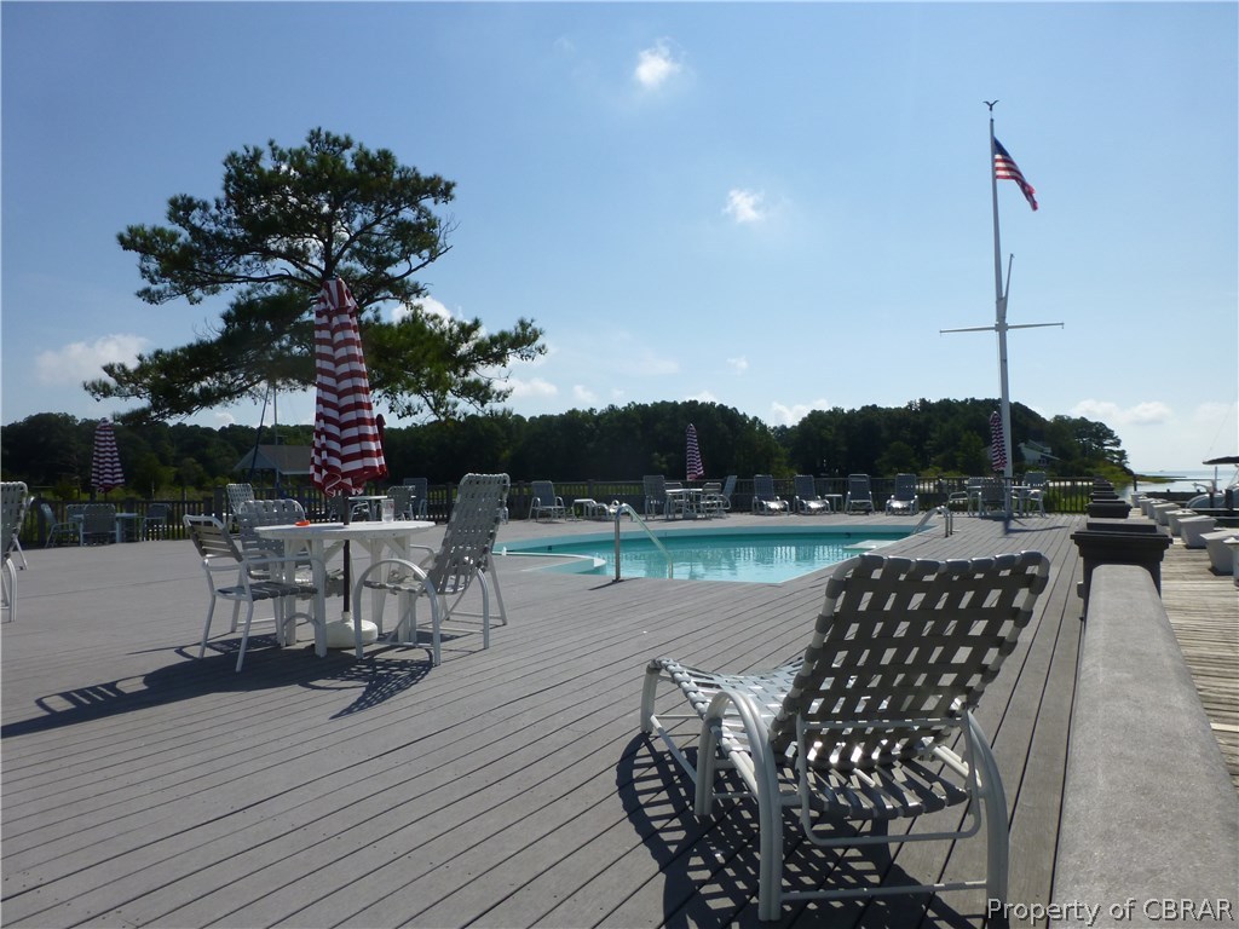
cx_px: 620
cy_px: 464
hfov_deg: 71.6
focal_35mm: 24
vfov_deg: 56.8
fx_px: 859
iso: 100
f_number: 4
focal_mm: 4.3
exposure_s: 1/2000
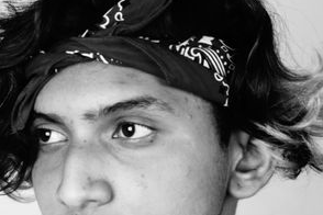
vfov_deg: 9.5
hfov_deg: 14.2
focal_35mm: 144
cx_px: 87
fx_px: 1291
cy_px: 173
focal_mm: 55
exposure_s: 1/125
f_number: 5.6
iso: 100
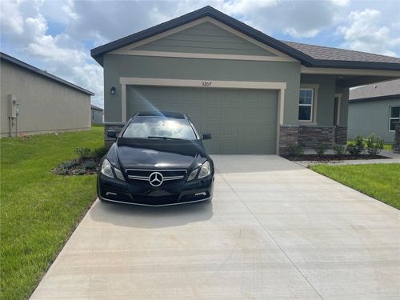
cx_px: 200
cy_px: 150
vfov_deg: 54.9
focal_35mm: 25
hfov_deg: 69.4
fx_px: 289
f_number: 1.6
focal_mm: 5.1
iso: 32
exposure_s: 1/7937
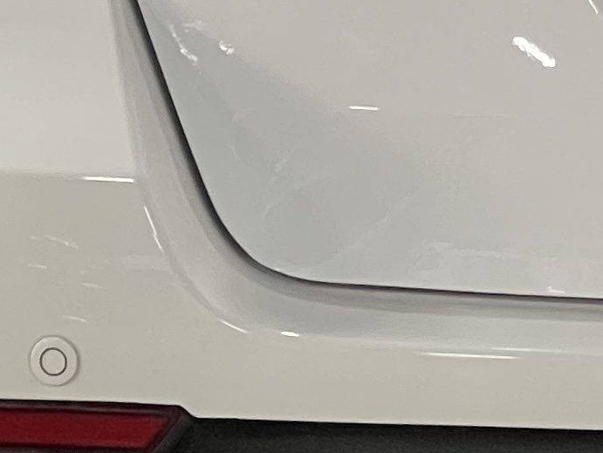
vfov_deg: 3.3
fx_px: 7826
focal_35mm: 449
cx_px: 1118
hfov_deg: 4.4
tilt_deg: -8.4
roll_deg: -0.3
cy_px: -69
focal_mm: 9
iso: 160
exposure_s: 1/50
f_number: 2.8
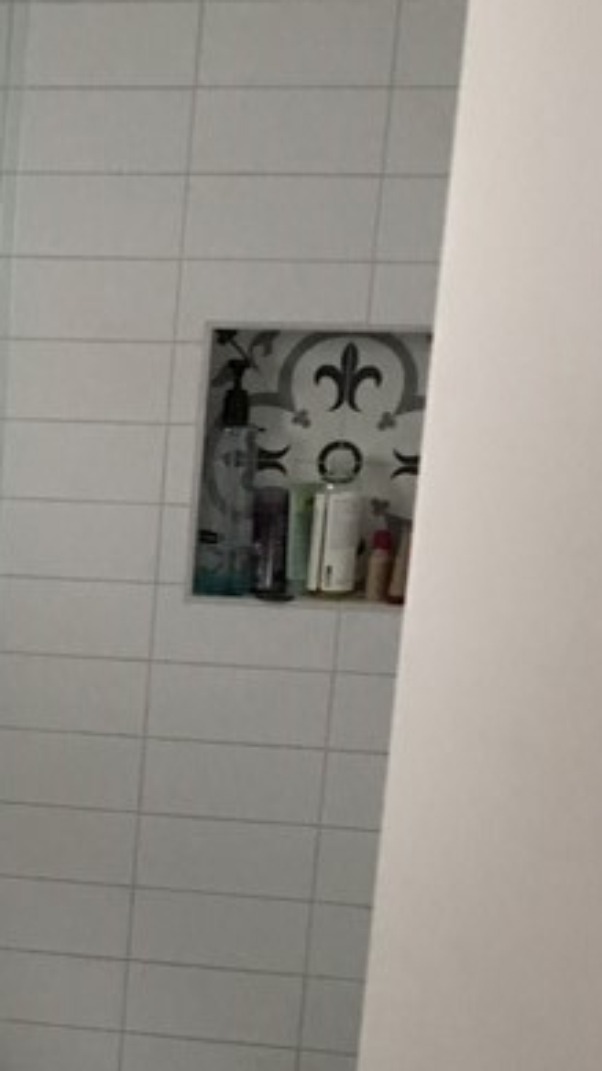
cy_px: 906
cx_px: -335
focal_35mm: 83
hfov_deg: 13.6
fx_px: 2358
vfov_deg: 25.0
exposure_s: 1/4
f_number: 2.2
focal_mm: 4.15
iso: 64
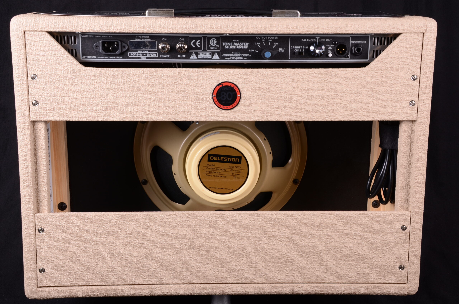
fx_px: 763
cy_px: 152
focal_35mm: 60
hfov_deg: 33.5
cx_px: 230
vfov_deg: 22.5
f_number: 13
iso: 200
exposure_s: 1/200
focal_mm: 40
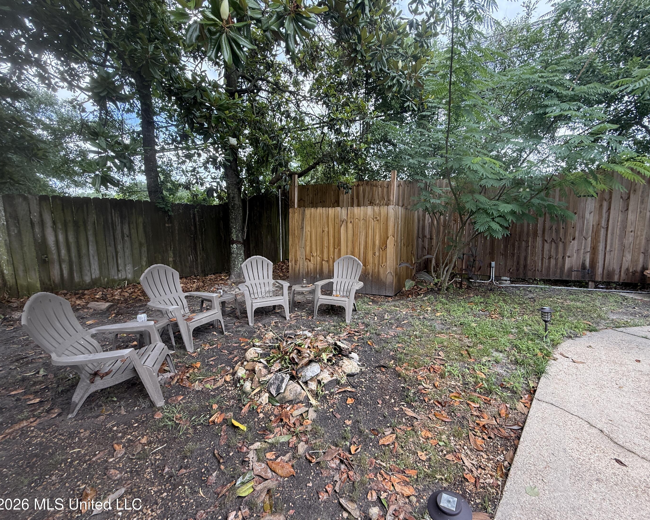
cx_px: 340
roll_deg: -0.9
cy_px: 261
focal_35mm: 15
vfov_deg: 84.0
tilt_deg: -7.3
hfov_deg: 96.7
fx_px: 289
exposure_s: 1/210
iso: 64
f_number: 2.2
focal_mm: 2.22
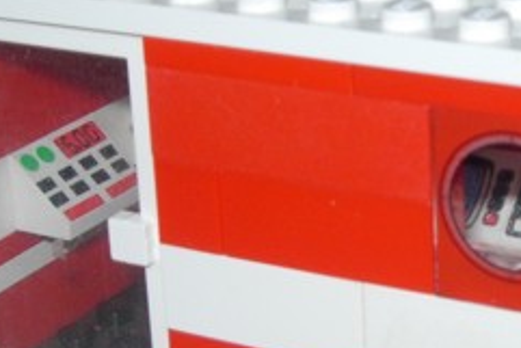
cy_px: 225
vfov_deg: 10.5
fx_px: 1897
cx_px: 491
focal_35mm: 131
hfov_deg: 15.4
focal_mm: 7.8
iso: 79
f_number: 4.8
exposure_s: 1/32
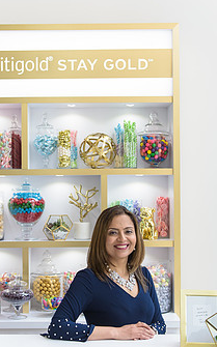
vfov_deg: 34.0
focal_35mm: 60
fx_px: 568
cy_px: 190
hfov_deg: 21.6
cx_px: 78
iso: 640
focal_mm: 34
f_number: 3.2
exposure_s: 1/250
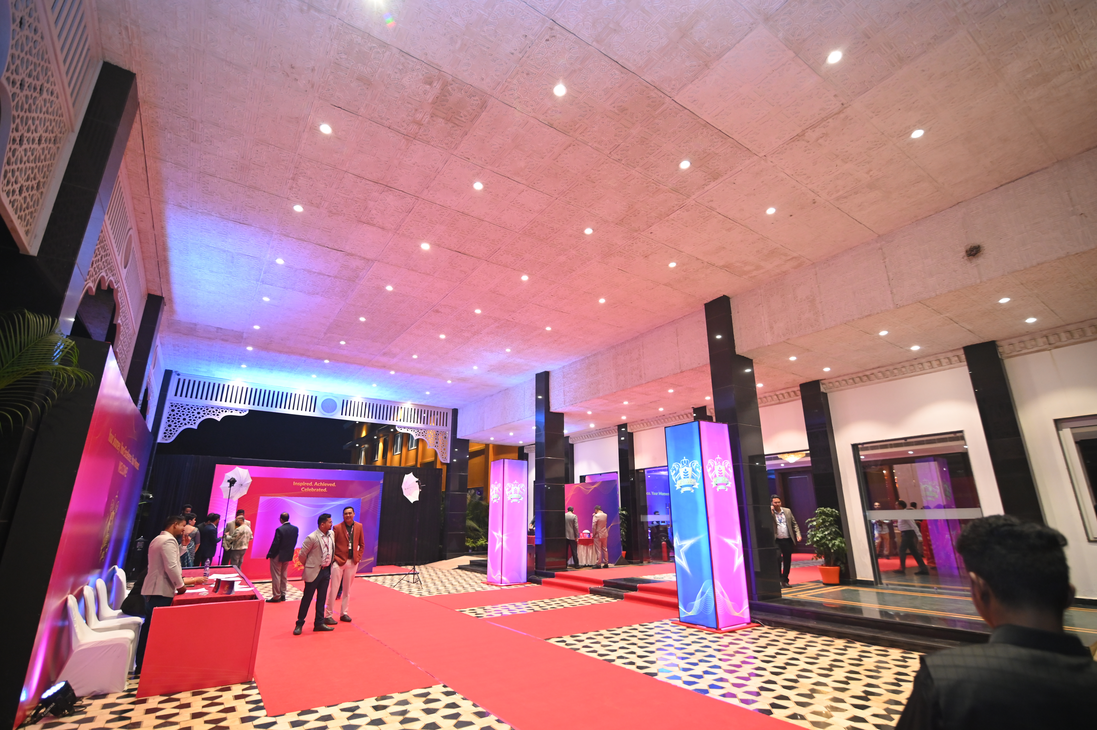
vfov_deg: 73.7
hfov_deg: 96.8
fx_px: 487
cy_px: 365
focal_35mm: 16
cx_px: 548
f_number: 2.8
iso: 2000
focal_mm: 16
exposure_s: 1/125
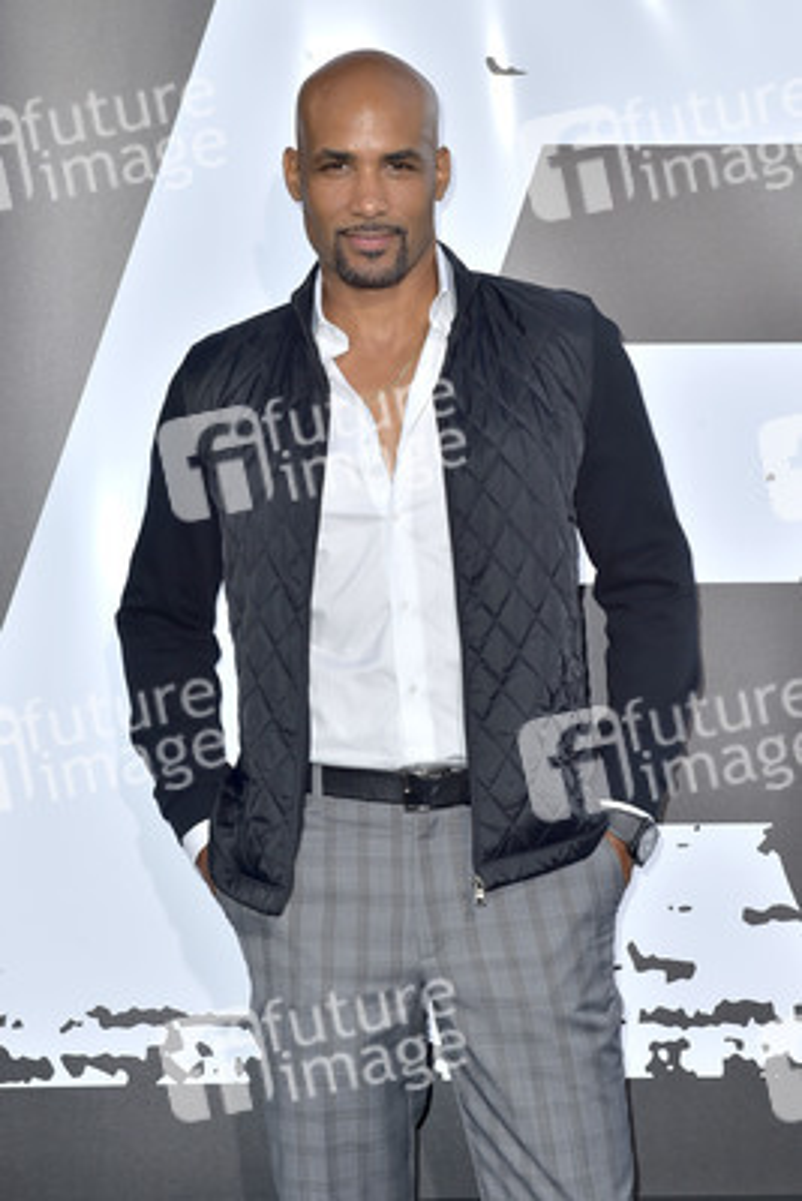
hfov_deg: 19.5
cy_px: 600
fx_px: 2337
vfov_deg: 28.8
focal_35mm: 70
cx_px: 401
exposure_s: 1/250
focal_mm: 70
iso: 250
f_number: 6.3
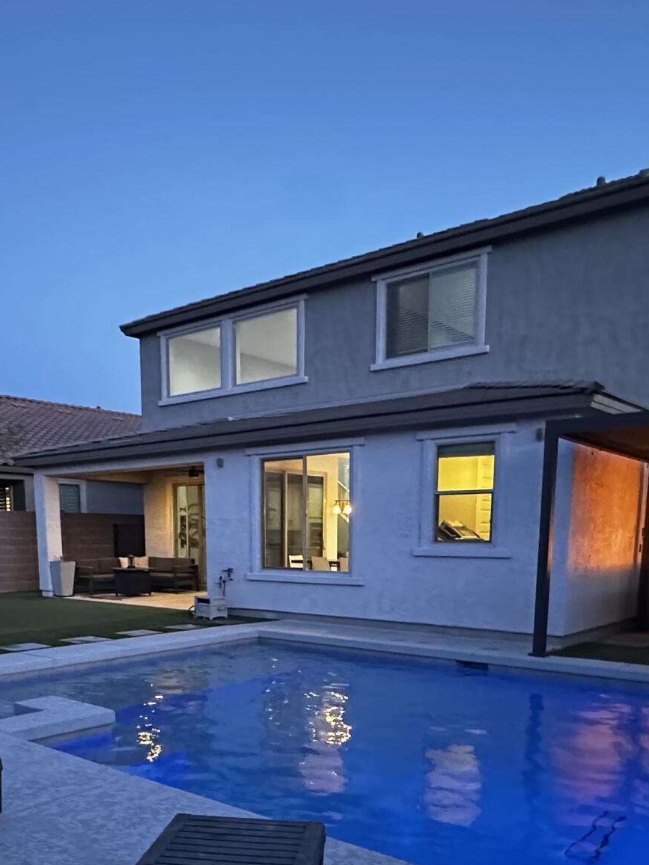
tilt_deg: -8.9
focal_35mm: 31
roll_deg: +0.0
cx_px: 272
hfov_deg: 45.3
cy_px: 660
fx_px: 775
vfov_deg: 55.3
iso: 1250
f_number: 2.2
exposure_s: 1/47
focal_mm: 2.22
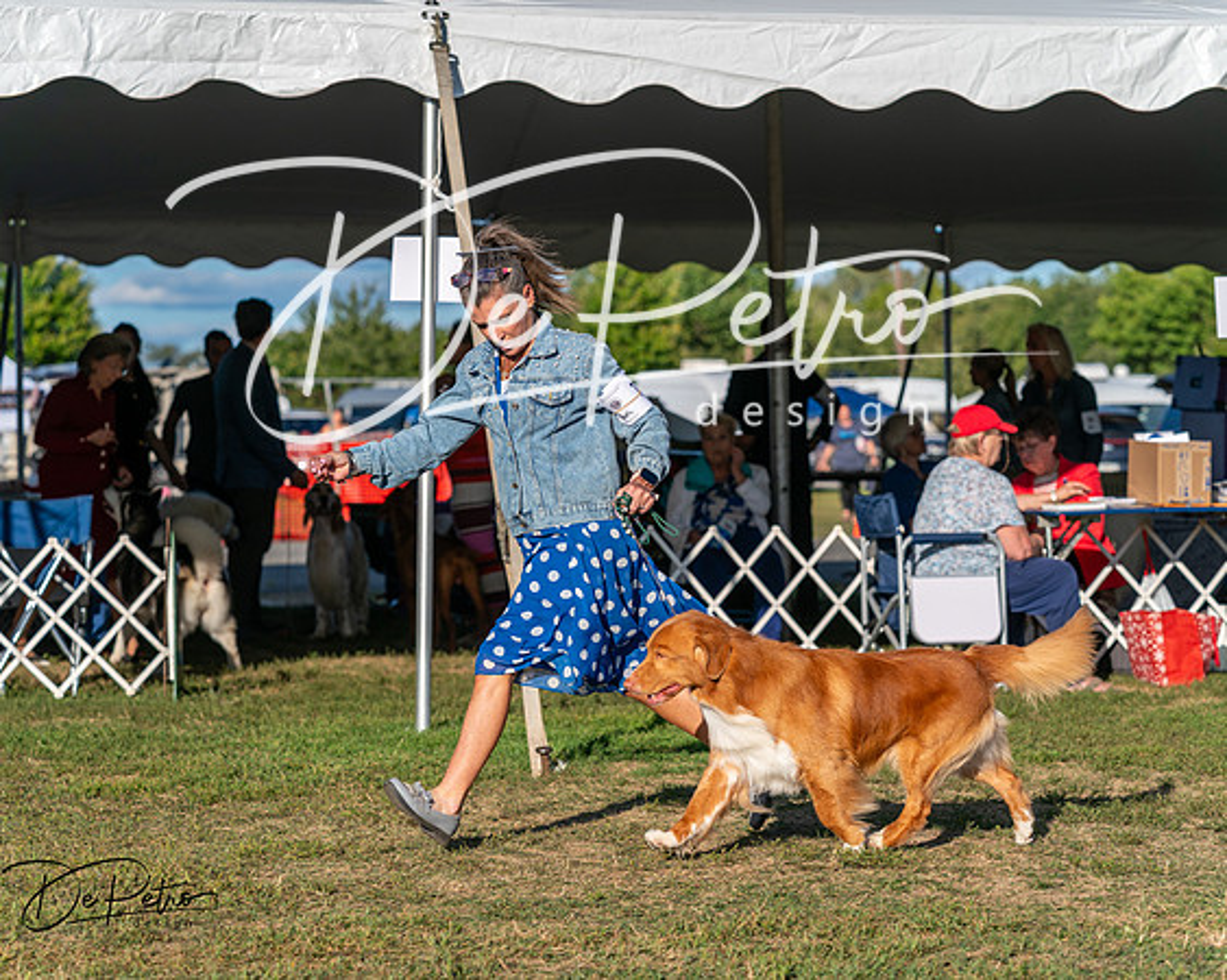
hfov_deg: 17.4
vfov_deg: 14.0
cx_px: 614
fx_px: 4006
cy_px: 490
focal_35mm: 110
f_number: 4.5
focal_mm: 98
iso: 100
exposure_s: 1/1250
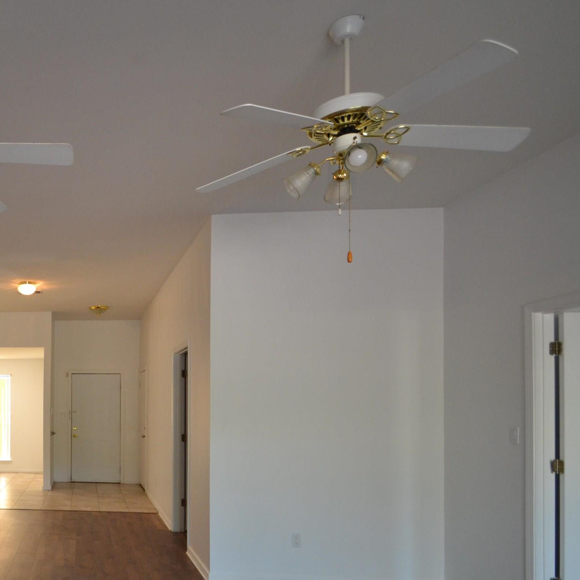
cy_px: 367
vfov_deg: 62.0
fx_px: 474
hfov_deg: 54.3
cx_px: 51
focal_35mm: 25
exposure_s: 1/60
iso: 640
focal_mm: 10
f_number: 3.5
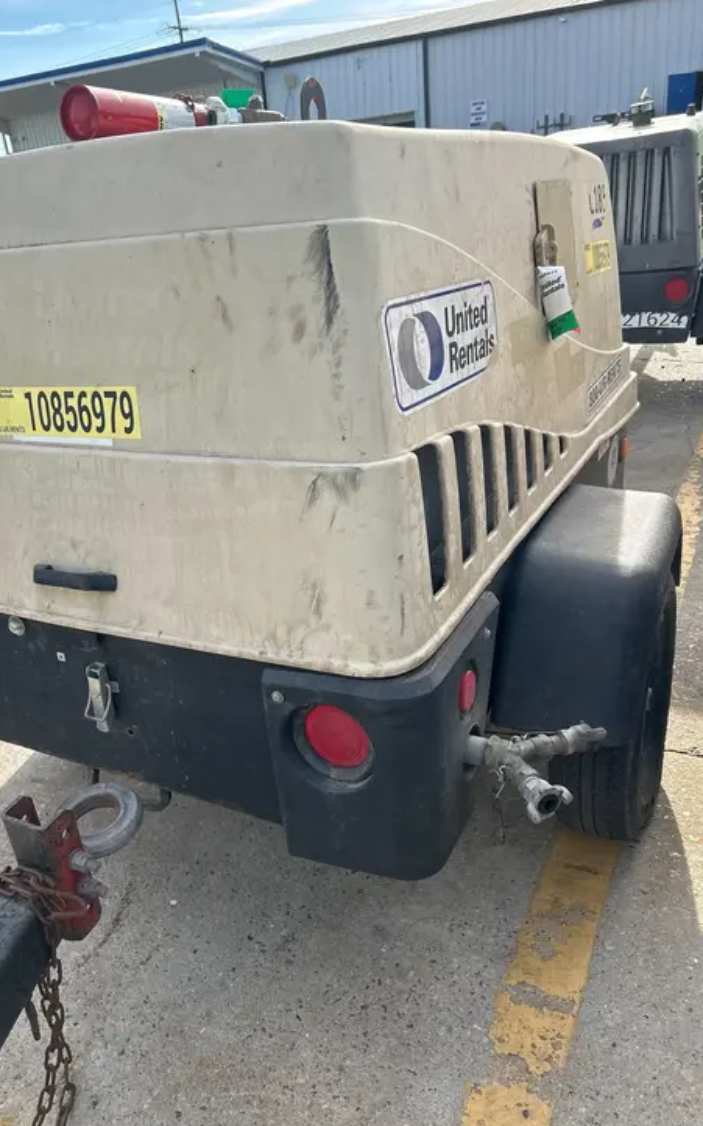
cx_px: 279
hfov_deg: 44.3
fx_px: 859
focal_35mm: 28
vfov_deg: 66.5
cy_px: 568
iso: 50
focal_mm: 5.7
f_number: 1.5
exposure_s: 1/1511
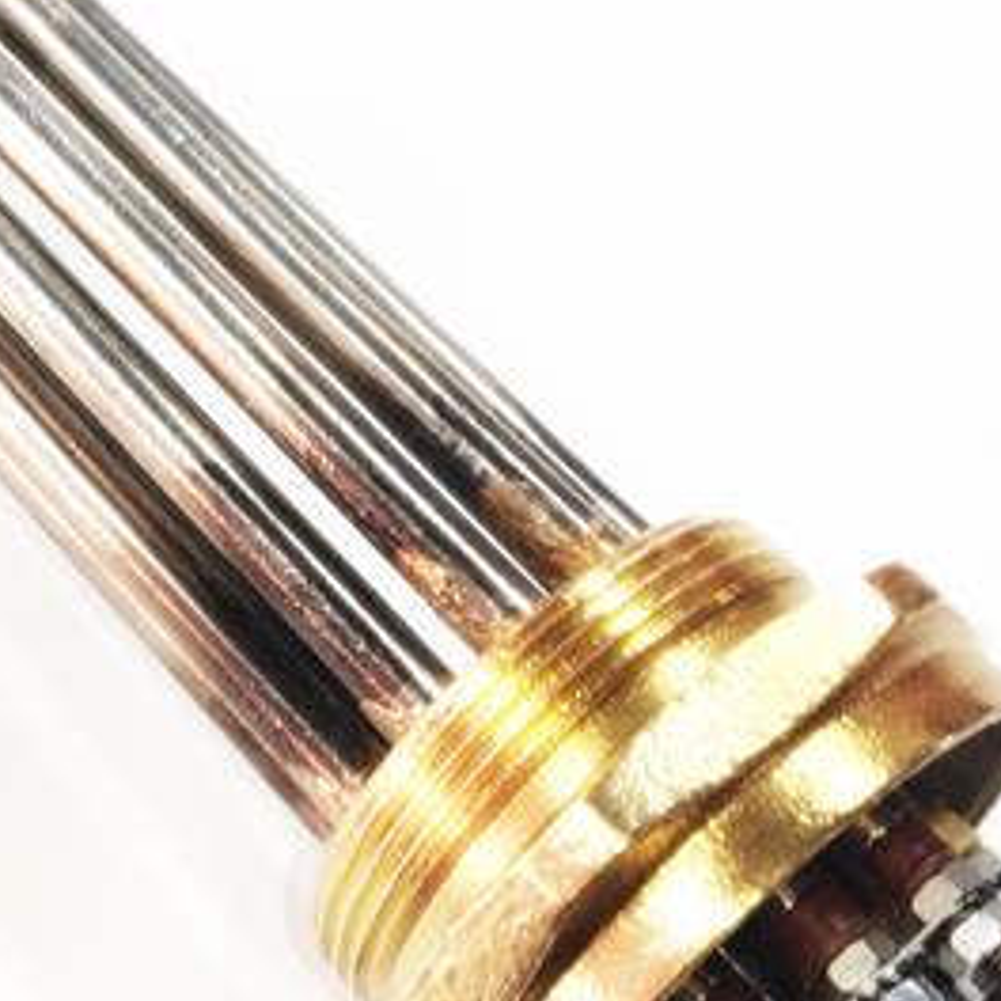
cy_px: -30
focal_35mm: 87
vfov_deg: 19.3
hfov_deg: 19.1
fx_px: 2846
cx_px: -125
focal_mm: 4.74
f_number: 1.79
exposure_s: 1/33
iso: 202
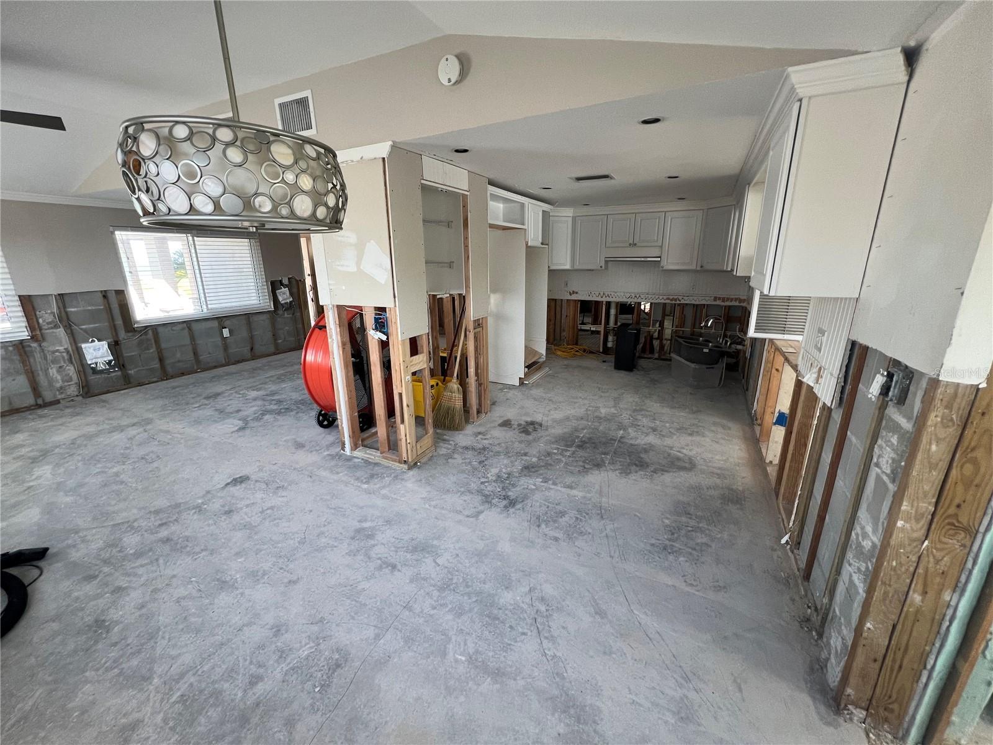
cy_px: 372
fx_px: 373
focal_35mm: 13
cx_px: 496
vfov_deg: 89.9
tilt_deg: -18.1
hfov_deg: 106.2
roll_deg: -0.4
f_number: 1.8
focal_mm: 1.57
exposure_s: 1/99
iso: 80
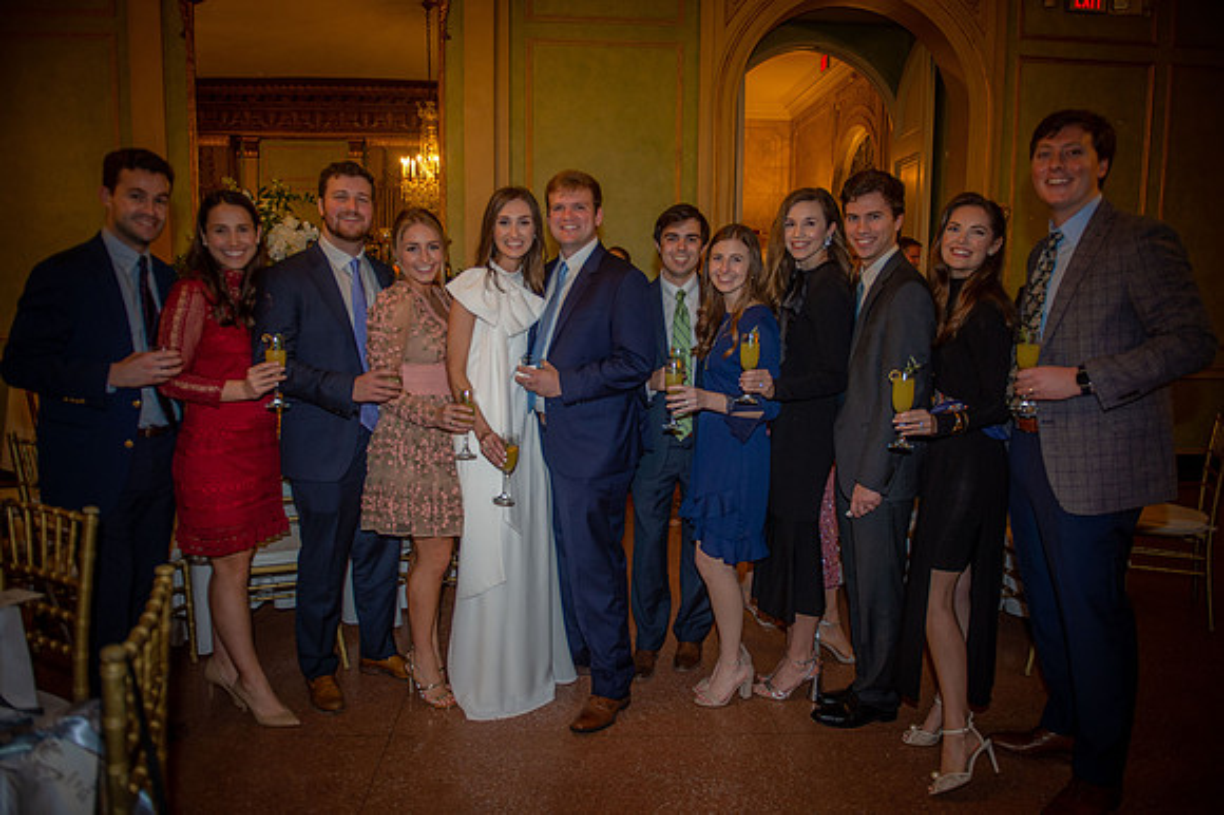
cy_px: 408
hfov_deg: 73.8
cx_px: 612
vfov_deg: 53.1
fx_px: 816
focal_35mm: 24
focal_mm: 24
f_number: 2.8
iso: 1250
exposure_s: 1/100
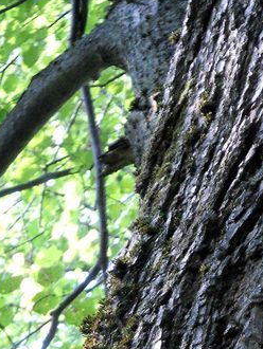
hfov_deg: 7.0
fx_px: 2125
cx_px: 297
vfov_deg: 9.3
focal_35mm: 210
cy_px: 411
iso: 400
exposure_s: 1/13
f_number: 5.9
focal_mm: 13.9
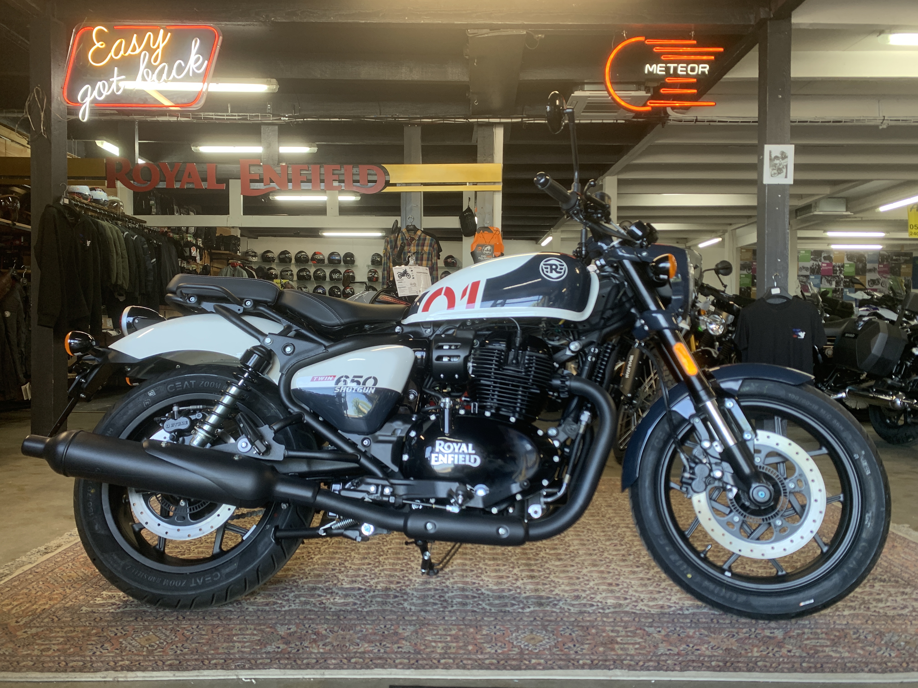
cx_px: 459
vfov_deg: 53.1
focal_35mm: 26
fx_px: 690
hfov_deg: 67.3
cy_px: 344
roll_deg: -0.9
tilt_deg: -1.3
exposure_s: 1/50
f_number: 1.8
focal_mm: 4.25
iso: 64
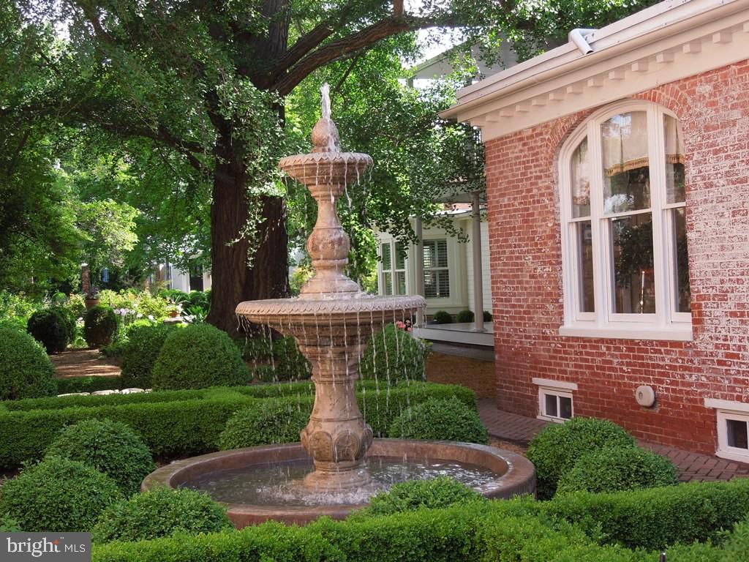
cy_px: 281
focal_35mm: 48
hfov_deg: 39.7
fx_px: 1039
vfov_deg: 30.3
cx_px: 374
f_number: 4
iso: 100
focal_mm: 8.7
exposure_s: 1/100
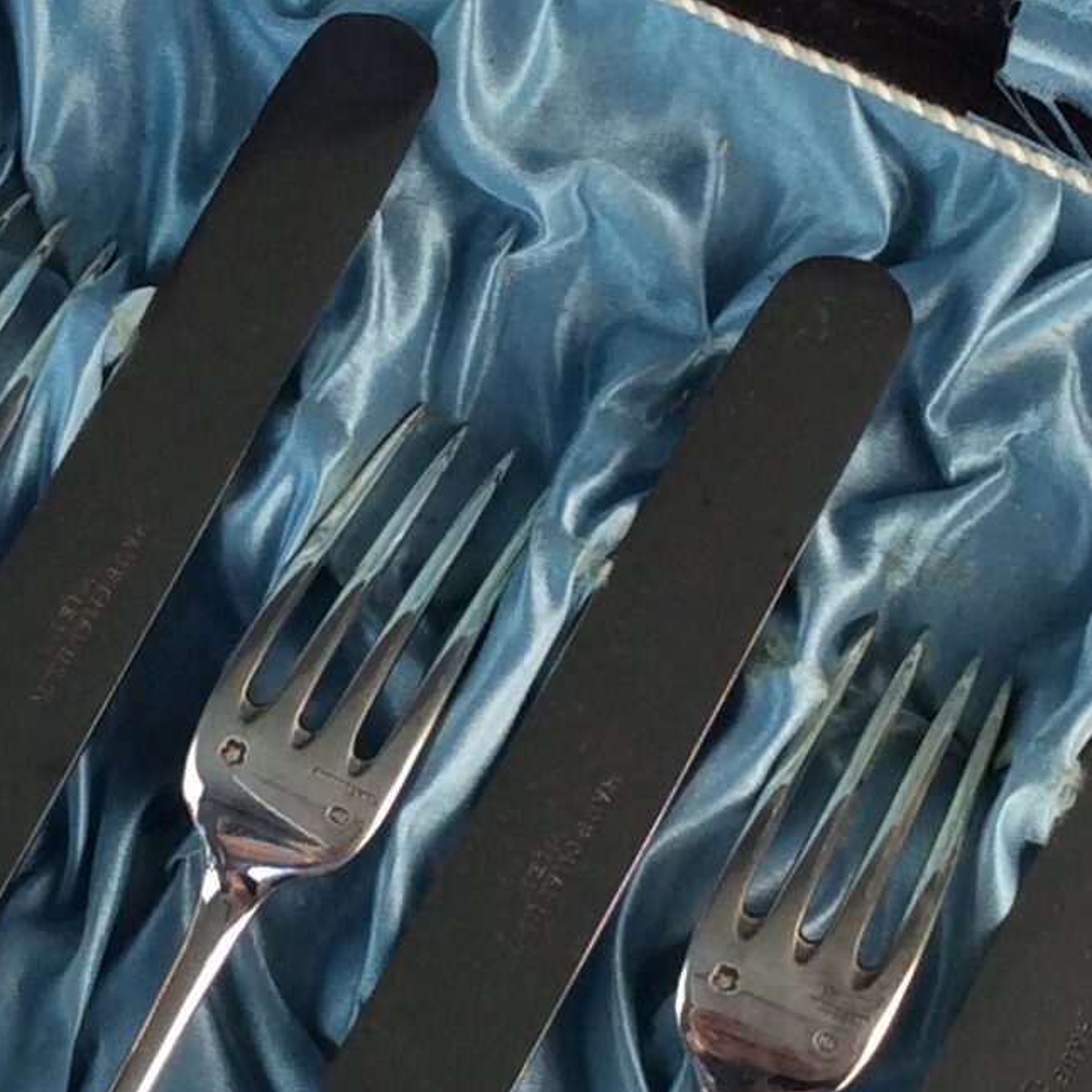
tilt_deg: -72.8
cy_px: 566
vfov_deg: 15.6
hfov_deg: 15.5
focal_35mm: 112
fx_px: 3997
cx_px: 247
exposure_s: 1/100
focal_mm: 3.3
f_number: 2.4
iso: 64
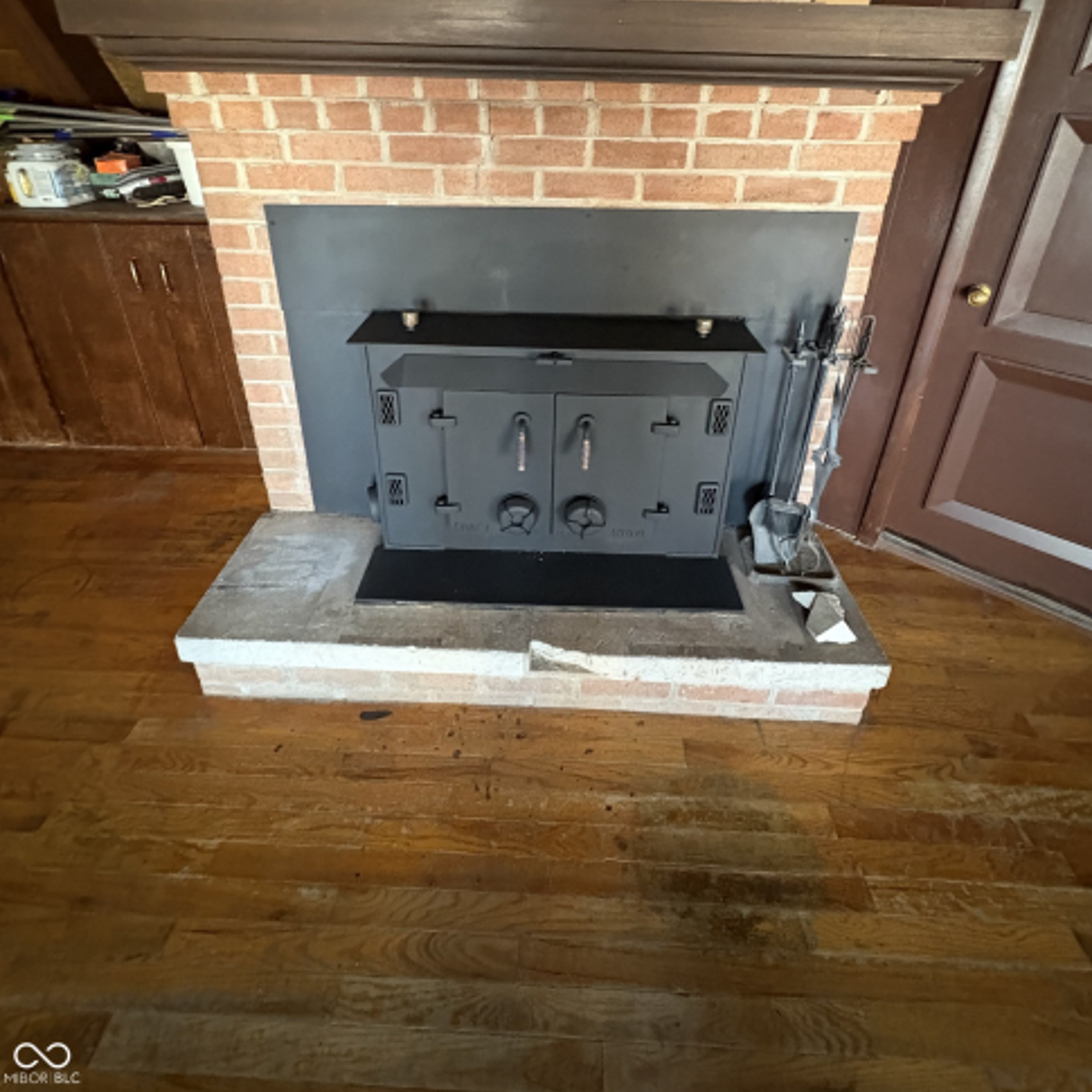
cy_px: 350
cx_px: 547
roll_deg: -0.9
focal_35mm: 17
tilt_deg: -23.9
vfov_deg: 80.7
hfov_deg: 84.0
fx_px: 607
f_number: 2.2
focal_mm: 2.22
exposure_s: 1/30
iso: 1250
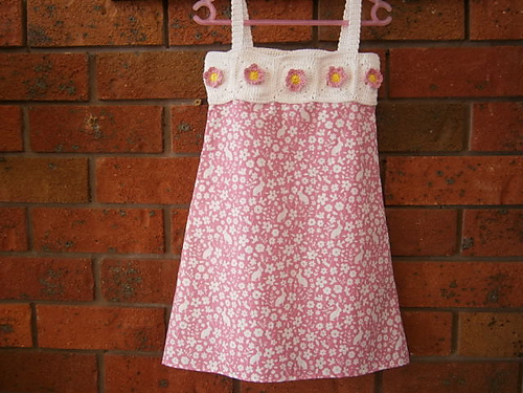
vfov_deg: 53.1
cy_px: 196
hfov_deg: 67.3
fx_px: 393
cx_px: 262
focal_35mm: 26
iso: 80
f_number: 2.8
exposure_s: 1/30
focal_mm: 4.7
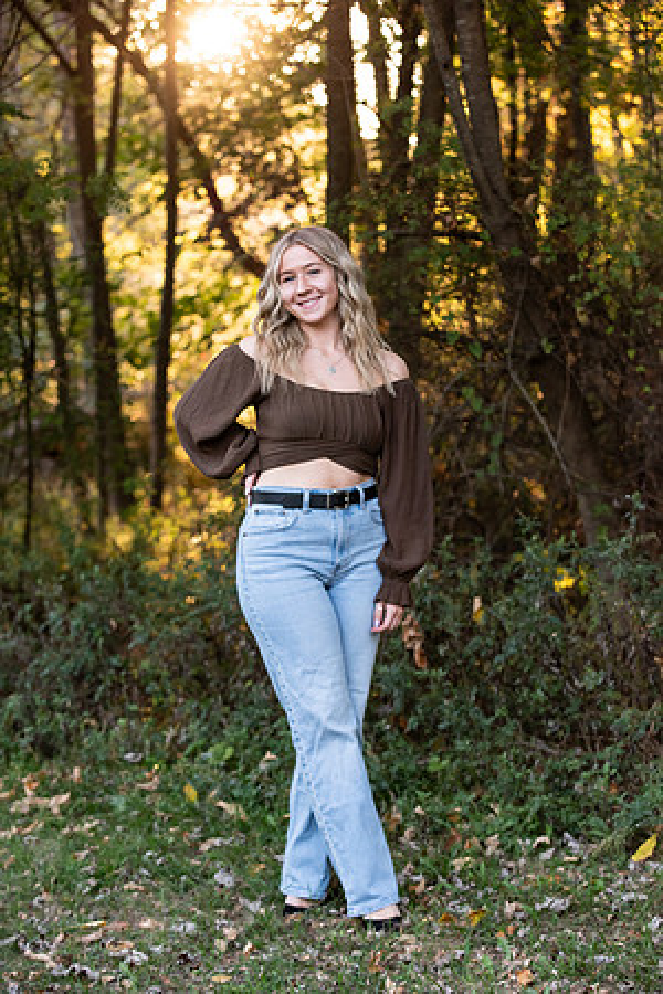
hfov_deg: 16.1
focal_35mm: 85
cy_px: 497
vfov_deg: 23.9
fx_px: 2348
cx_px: 332
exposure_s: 1/250
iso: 1250
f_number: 4
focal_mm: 85
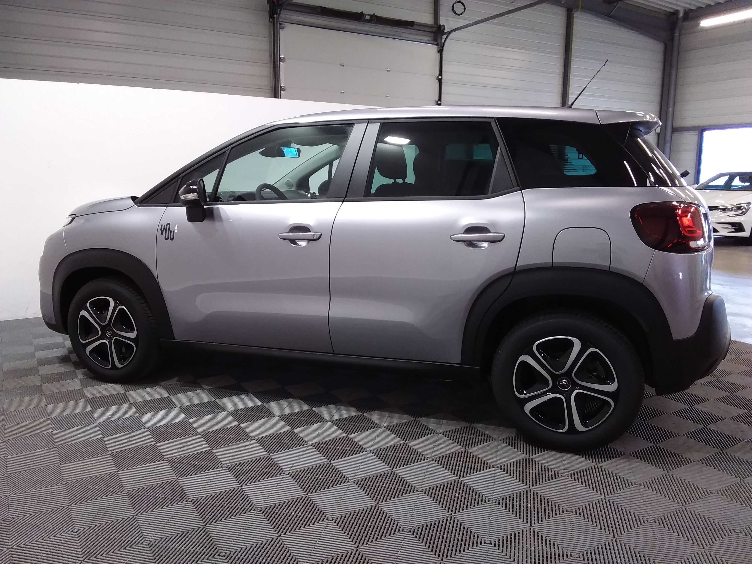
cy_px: 282
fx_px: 608
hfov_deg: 63.4
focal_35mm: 28
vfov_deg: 49.7
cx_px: 376
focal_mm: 2.91
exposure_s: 1/33
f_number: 1.9
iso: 100
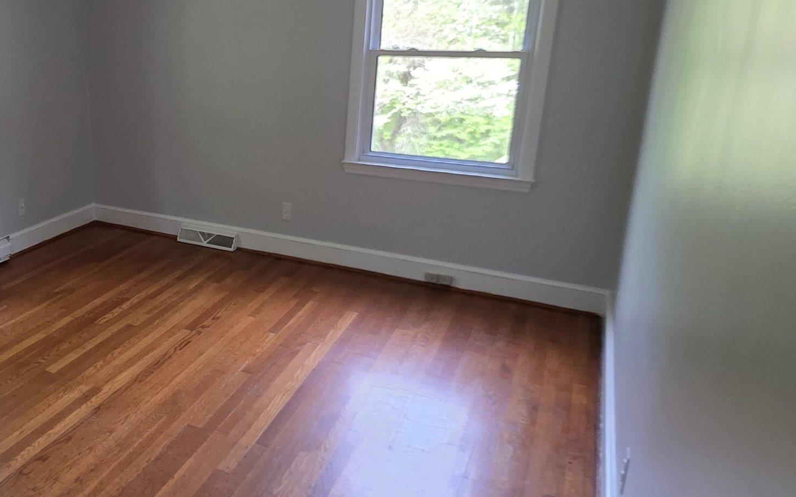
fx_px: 629
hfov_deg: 59.2
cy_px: 205
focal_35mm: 29
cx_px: 150
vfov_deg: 43.0
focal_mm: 2.2
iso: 400
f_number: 1.9
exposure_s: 1/240
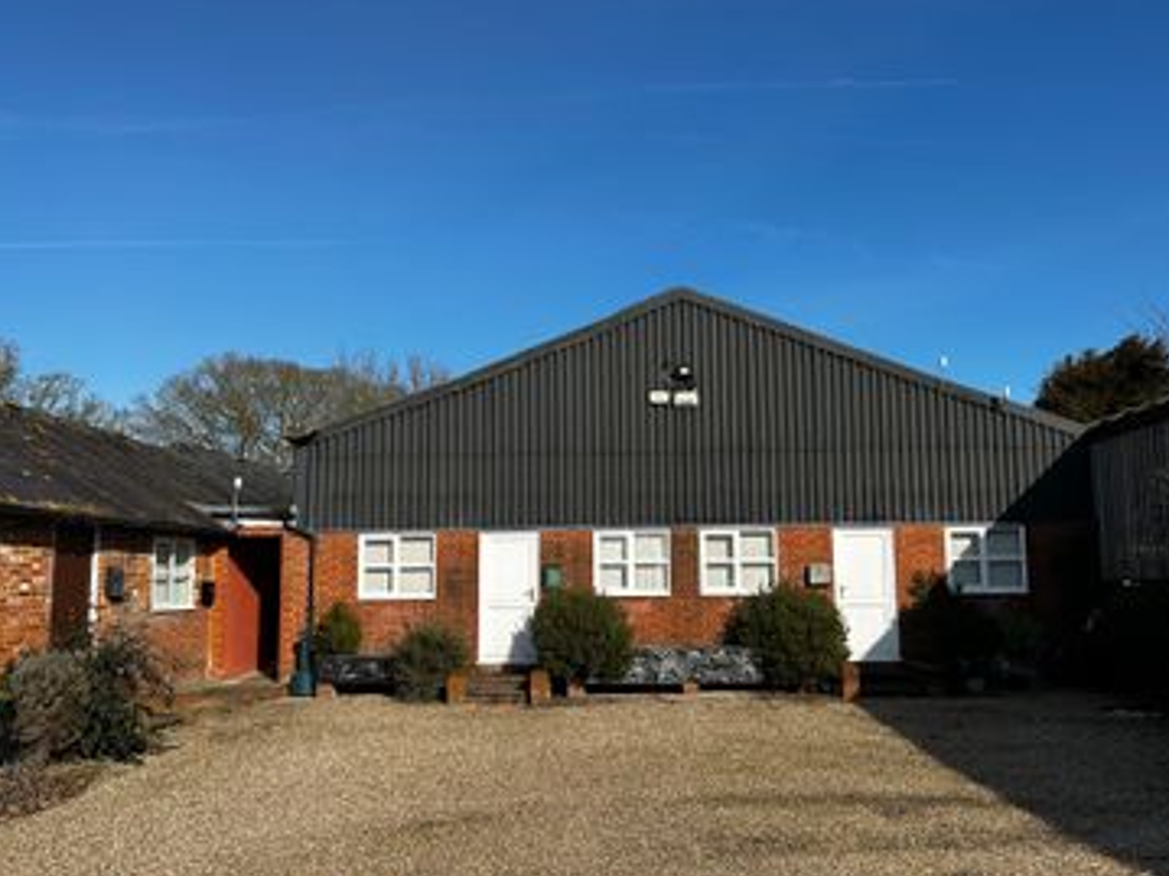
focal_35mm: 29
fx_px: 979
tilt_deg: +8.4
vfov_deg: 48.2
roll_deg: +1.1
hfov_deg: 61.6
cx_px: 619
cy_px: 472
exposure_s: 1/3968
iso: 50
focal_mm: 5.7
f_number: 1.5
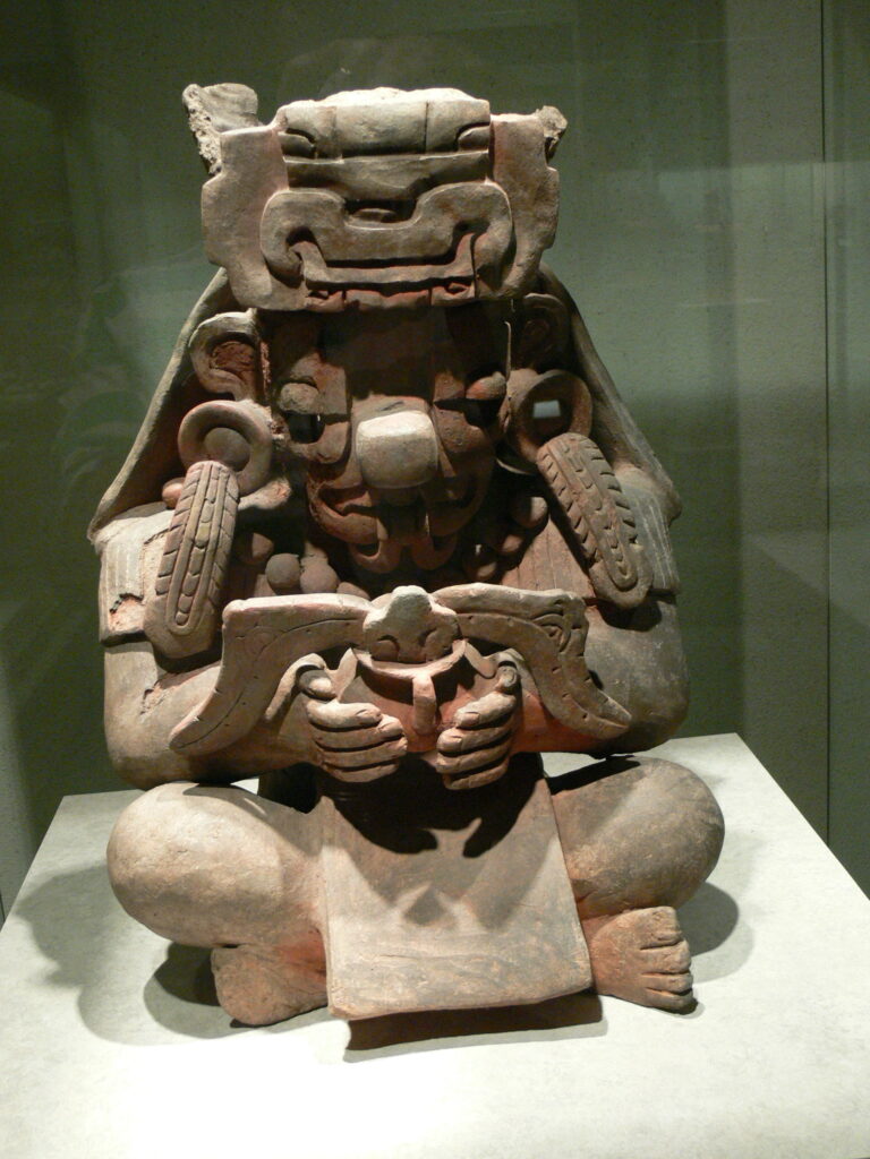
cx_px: 435
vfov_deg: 44.8
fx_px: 1407
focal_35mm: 42
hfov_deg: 34.3
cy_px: 580
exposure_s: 1/13
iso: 200
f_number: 2.8
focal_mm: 8.6
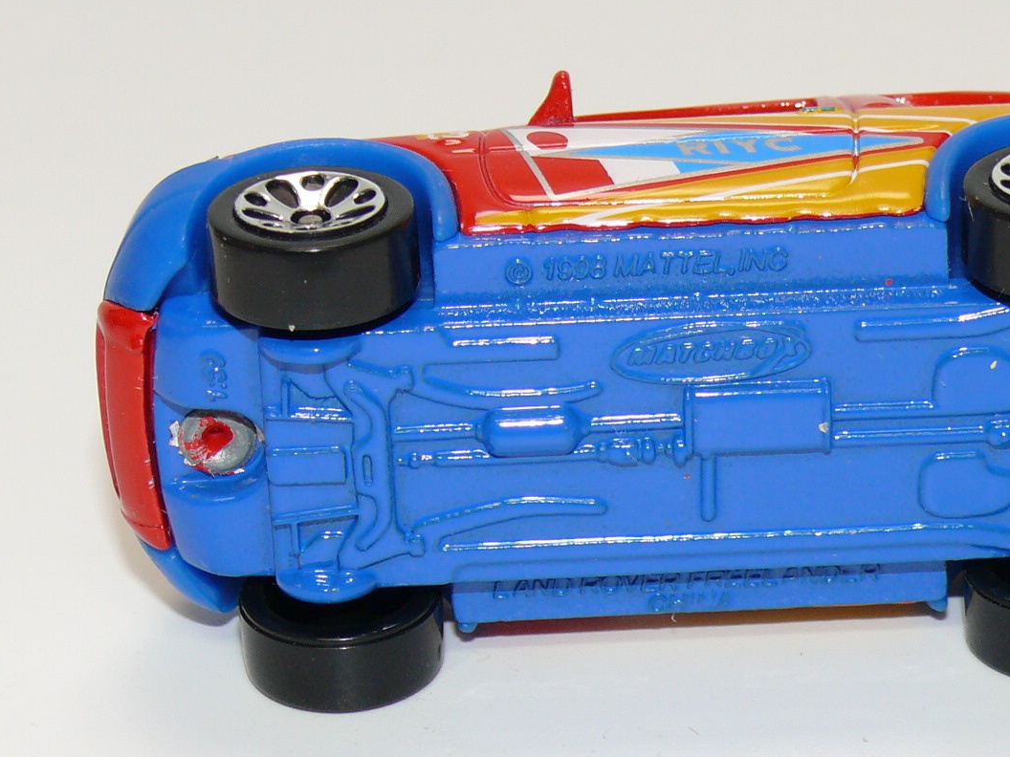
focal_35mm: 156
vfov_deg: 9.5
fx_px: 4552
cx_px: 754
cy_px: 365
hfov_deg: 12.6
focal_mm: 13.5
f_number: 4
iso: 100
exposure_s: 1/30
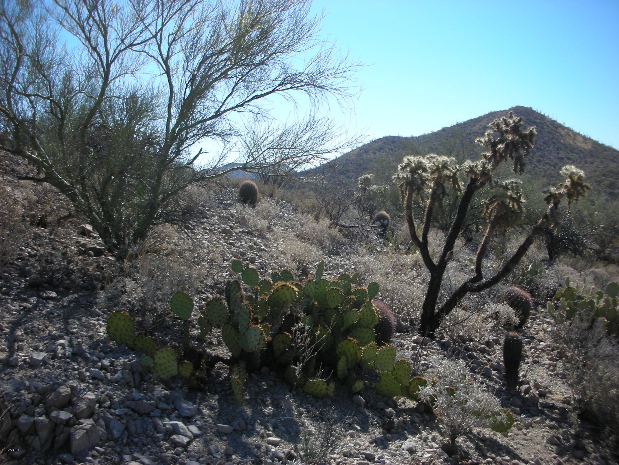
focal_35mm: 35
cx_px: 310
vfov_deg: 40.7
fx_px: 626
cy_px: 232
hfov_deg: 52.6
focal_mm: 5.8
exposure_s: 1/87
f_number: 8.5
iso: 50
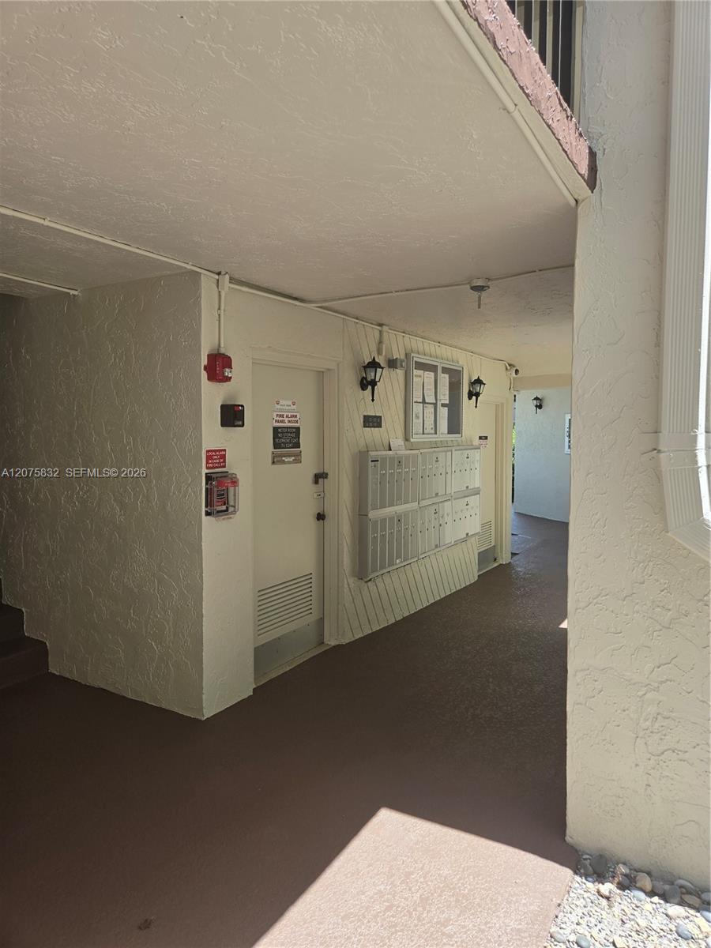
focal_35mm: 23
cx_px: 356
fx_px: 630
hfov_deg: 58.9
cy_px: 474
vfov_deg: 73.9
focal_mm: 5.4
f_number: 1.8
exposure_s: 1/992
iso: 80
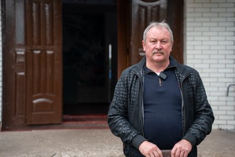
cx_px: 117
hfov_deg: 26.8
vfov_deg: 18.0
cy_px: 78
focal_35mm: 76
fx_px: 494
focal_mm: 75
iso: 320
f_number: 4
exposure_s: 1/160
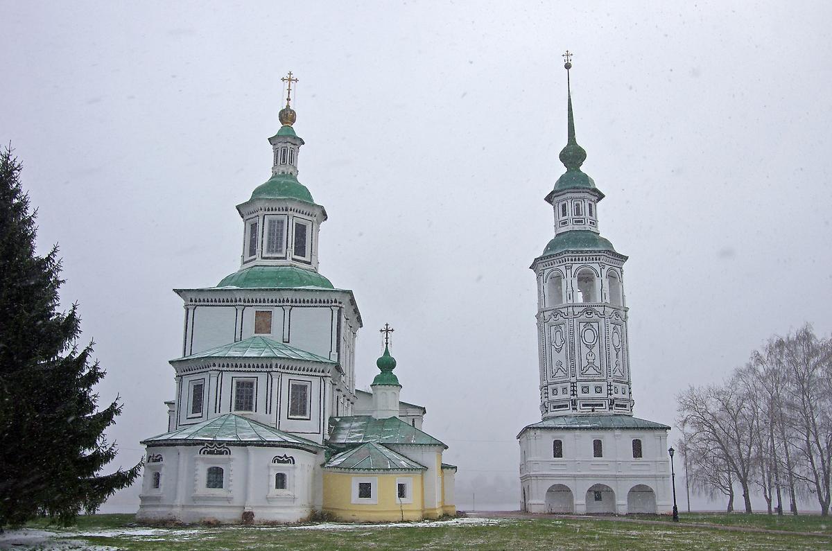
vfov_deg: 36.7
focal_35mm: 36
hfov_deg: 53.2
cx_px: 416
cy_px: 276
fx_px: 830
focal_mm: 24
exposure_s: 1/125
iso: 160
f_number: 8
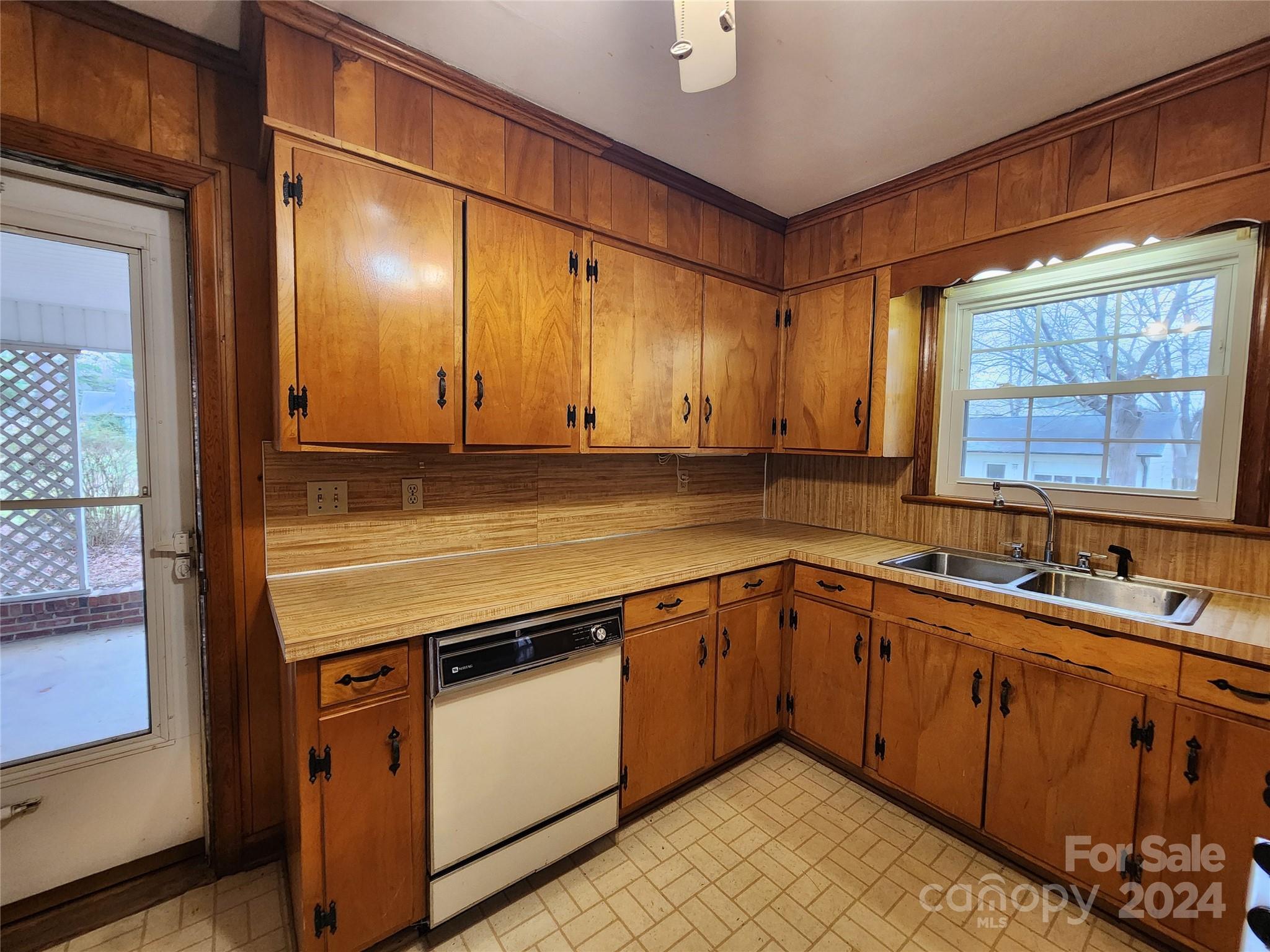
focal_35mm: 13
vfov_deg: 89.9
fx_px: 477
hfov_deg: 106.2
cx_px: 635
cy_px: 476
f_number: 2.2
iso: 400
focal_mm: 2.2
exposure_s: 1/60
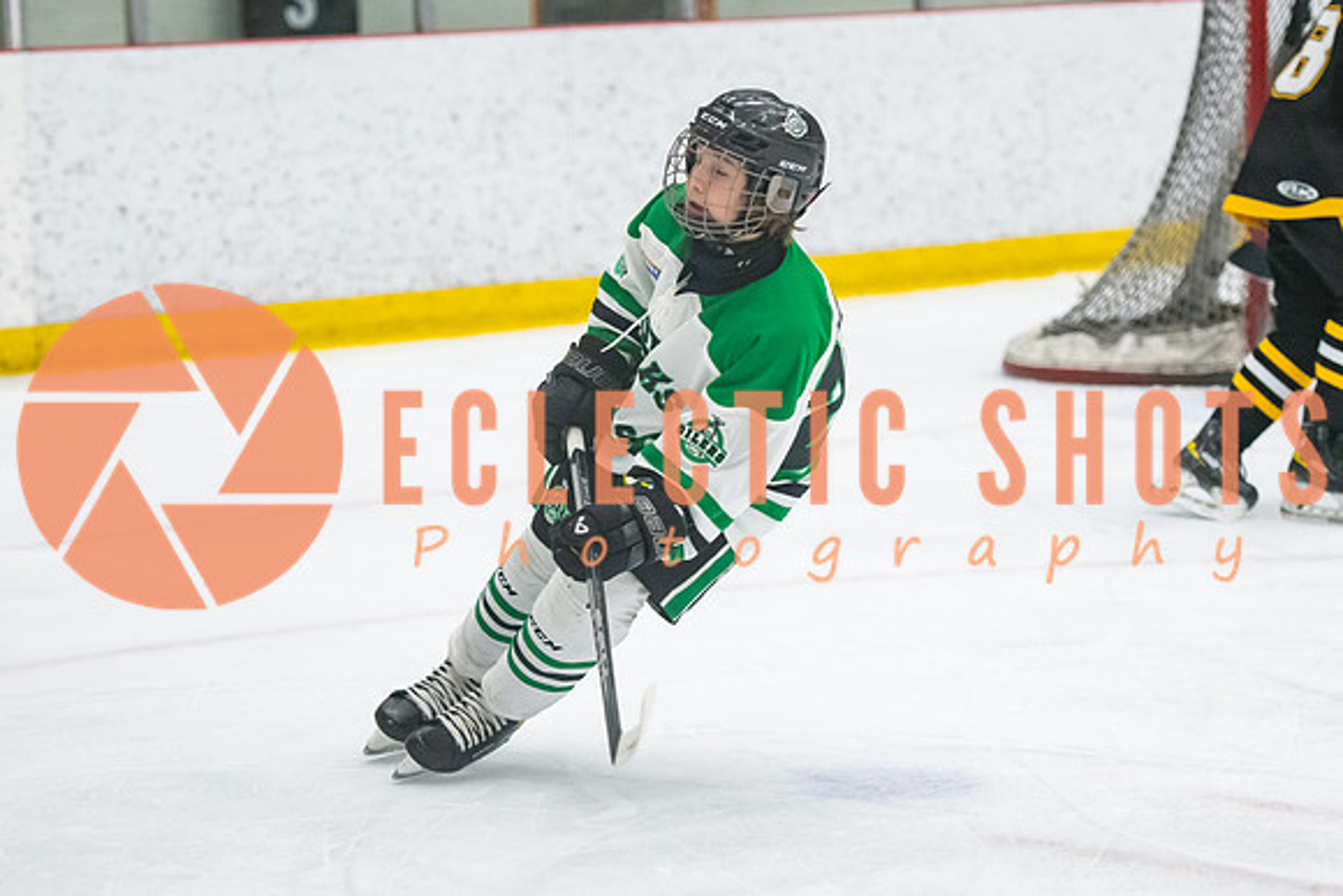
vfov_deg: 9.4
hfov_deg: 14.0
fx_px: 5473
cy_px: 424
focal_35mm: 147
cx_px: 705
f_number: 2.8
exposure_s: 1/800
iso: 4000
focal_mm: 100
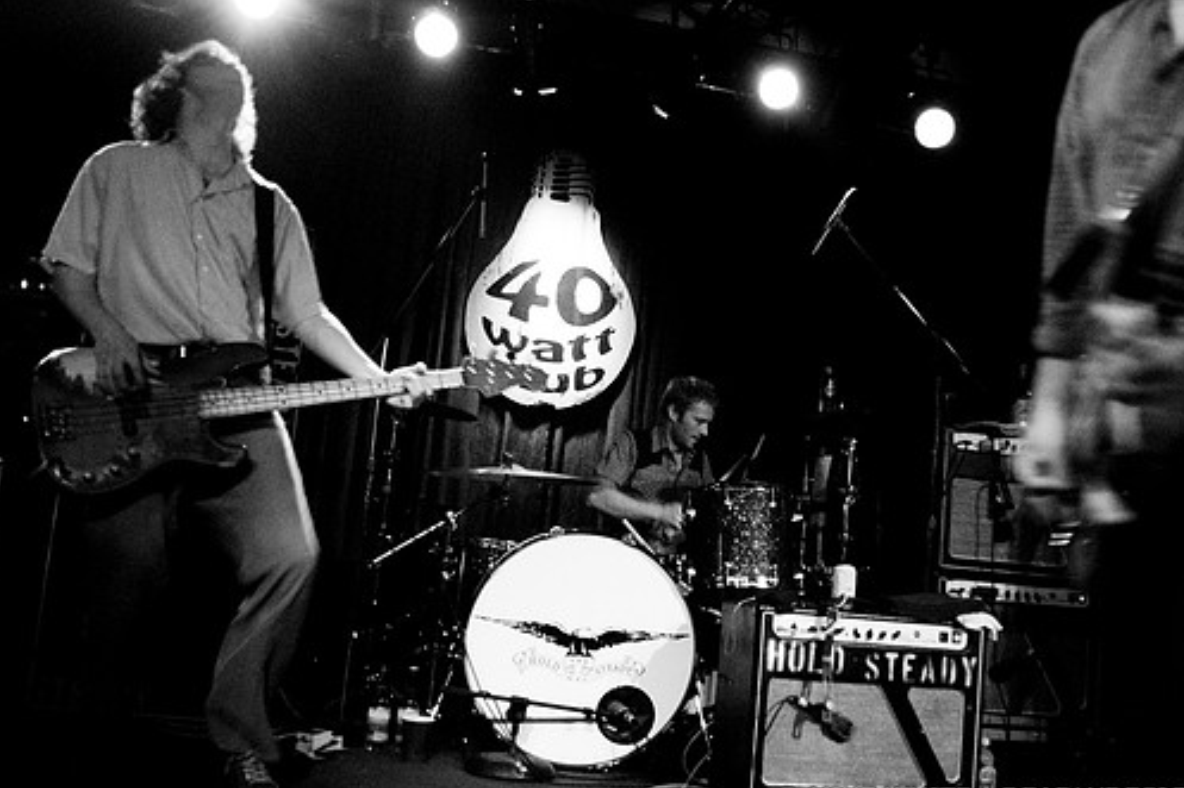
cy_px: 359
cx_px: 615
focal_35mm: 35
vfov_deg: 37.8
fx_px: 1151
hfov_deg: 54.4
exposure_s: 1/40
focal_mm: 20
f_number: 2.8
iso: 800
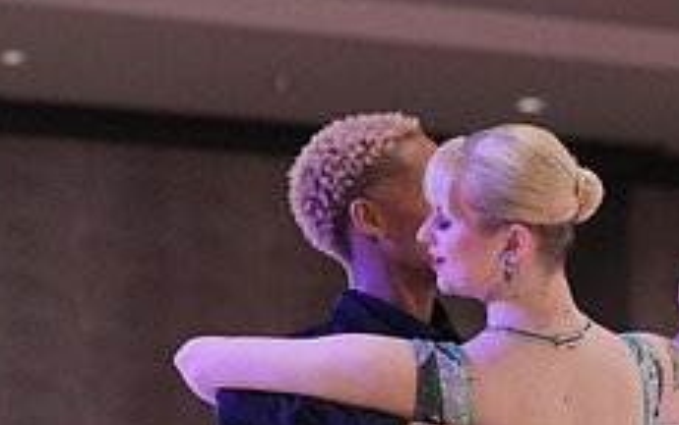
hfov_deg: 9.7
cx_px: 489
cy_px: 776
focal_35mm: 216
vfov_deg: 6.0
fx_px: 3999
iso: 2500
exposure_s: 1/400
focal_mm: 84
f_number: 4
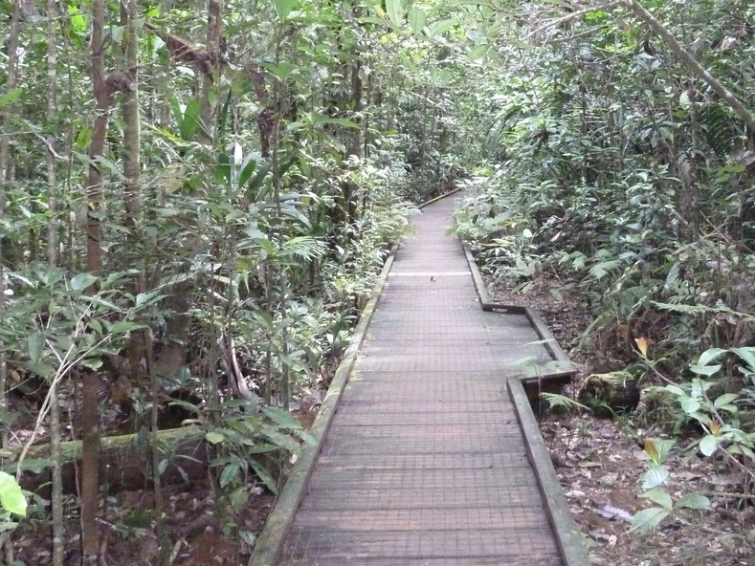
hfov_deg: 48.6
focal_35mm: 38
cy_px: 167
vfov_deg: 37.1
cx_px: 457
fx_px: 829
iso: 1000
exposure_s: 1/30
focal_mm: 4.1
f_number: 3.3
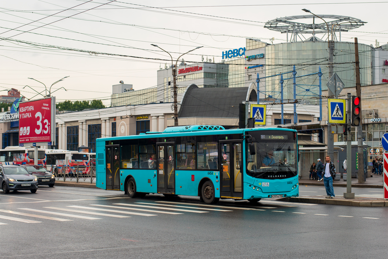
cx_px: 194
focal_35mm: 50
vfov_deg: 27.0
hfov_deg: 39.6
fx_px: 539
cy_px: 130
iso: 200
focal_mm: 50
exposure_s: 1/400
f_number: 5.6
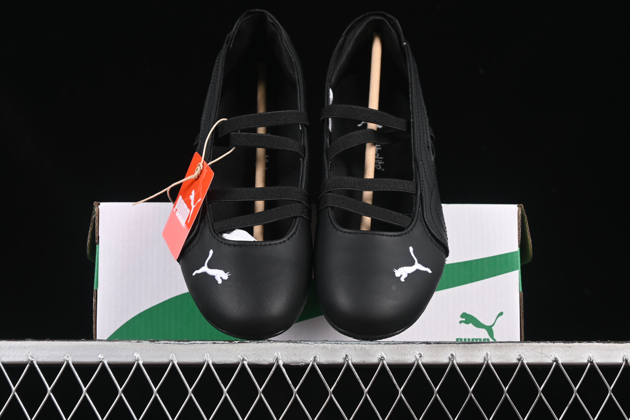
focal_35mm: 75
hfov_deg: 27.0
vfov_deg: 18.2
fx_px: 1312
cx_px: 315
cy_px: 210
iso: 160
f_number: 6.3
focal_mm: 50
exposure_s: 1/60
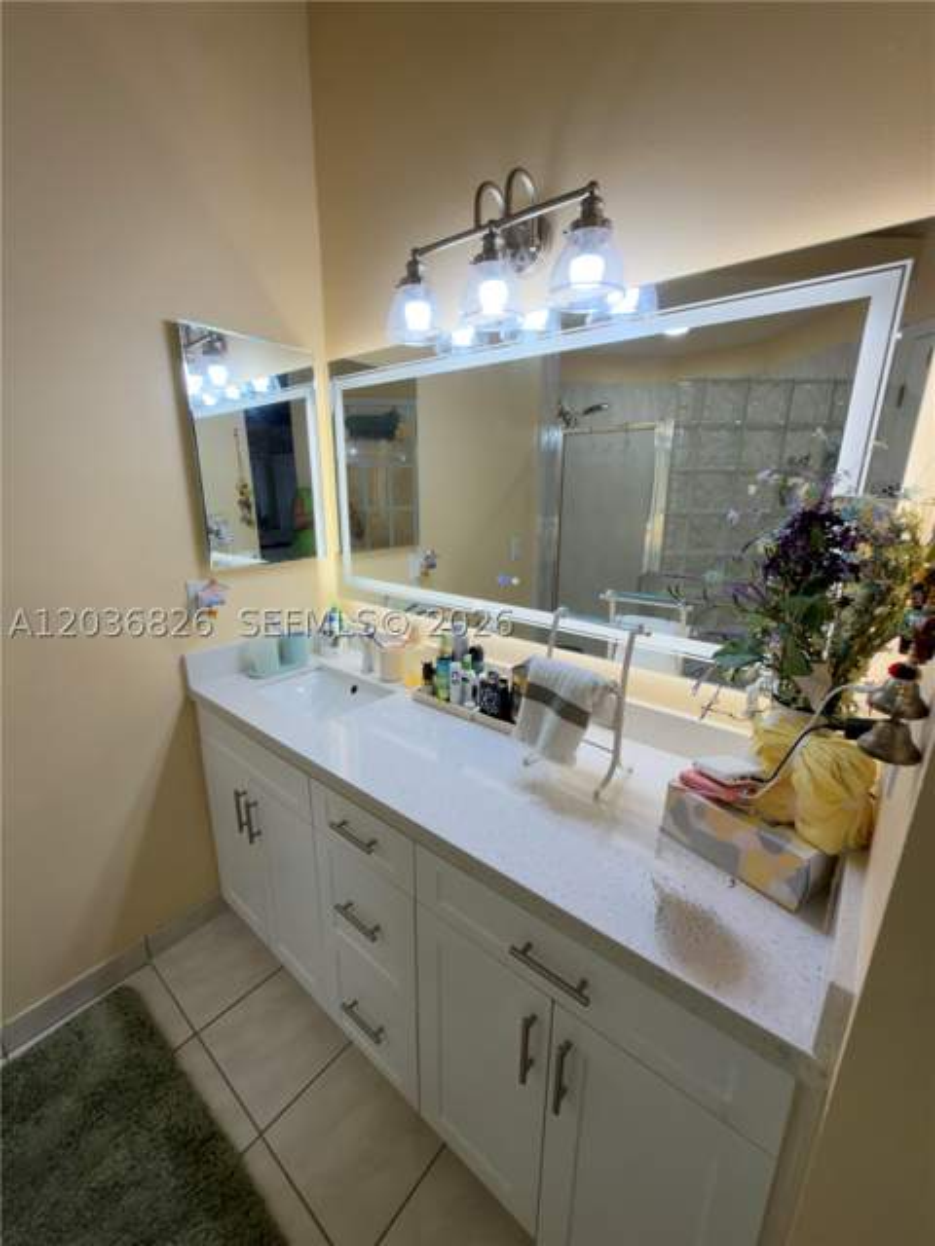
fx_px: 504
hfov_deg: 85.7
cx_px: 468
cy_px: 623
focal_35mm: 14
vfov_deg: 102.1
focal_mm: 2.22
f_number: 2.2
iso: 50
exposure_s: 1/60
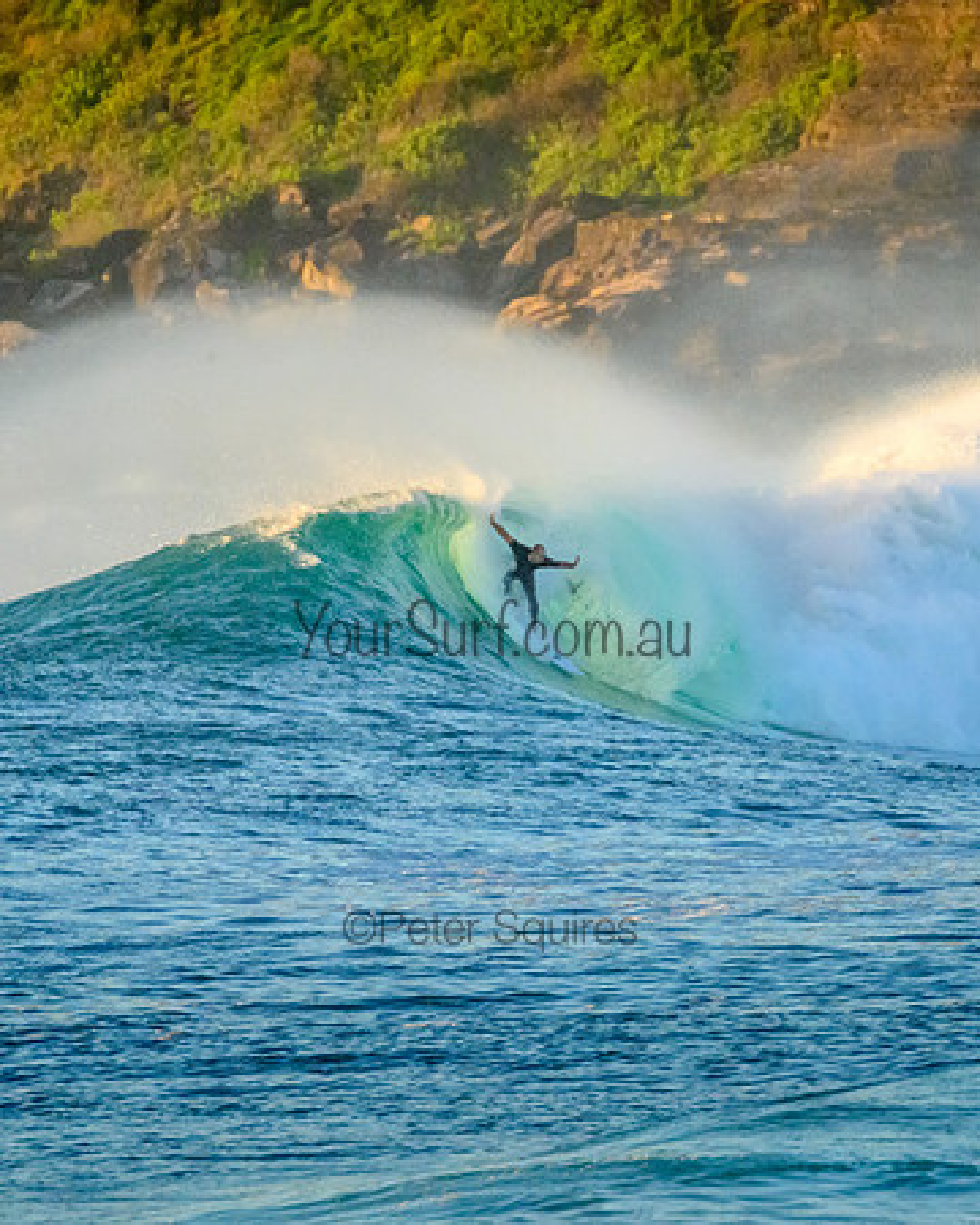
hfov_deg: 1.4
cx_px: 517
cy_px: 612
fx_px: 40830
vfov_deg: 1.7
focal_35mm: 1126
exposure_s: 1/2000
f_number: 11
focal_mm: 800
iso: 5000
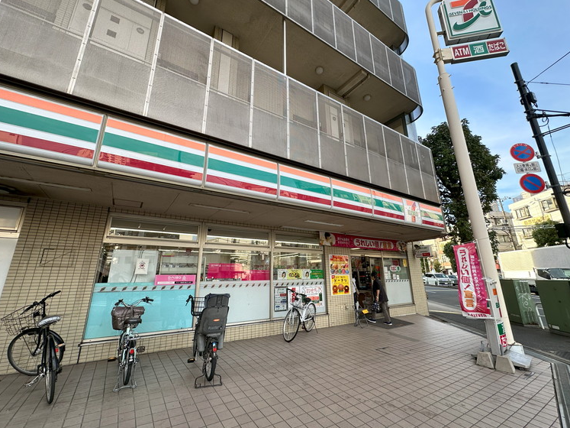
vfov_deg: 81.7
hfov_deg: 98.2
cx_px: 284
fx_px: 247
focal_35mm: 15
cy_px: 203
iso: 40
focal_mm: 2.22
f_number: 2.2
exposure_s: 1/308
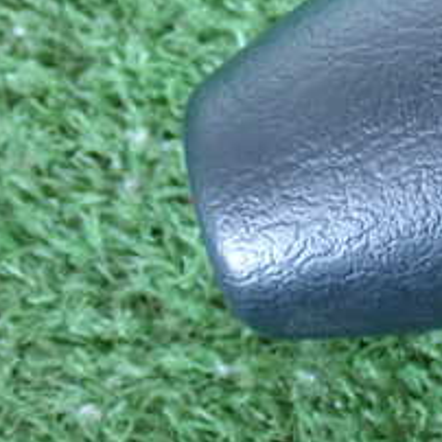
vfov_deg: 13.2
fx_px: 1892
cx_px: 600
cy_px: 31
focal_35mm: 131
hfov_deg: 12.8
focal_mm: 9.01
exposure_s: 1/20
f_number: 3.2
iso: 800
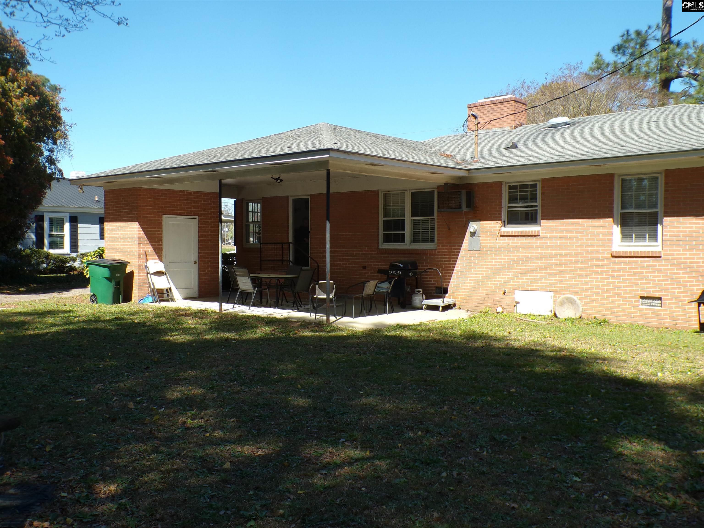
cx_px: 352
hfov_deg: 56.8
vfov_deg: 44.2
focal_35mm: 32
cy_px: 264
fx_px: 651
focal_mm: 5.8
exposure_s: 1/300
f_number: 4.8
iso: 100
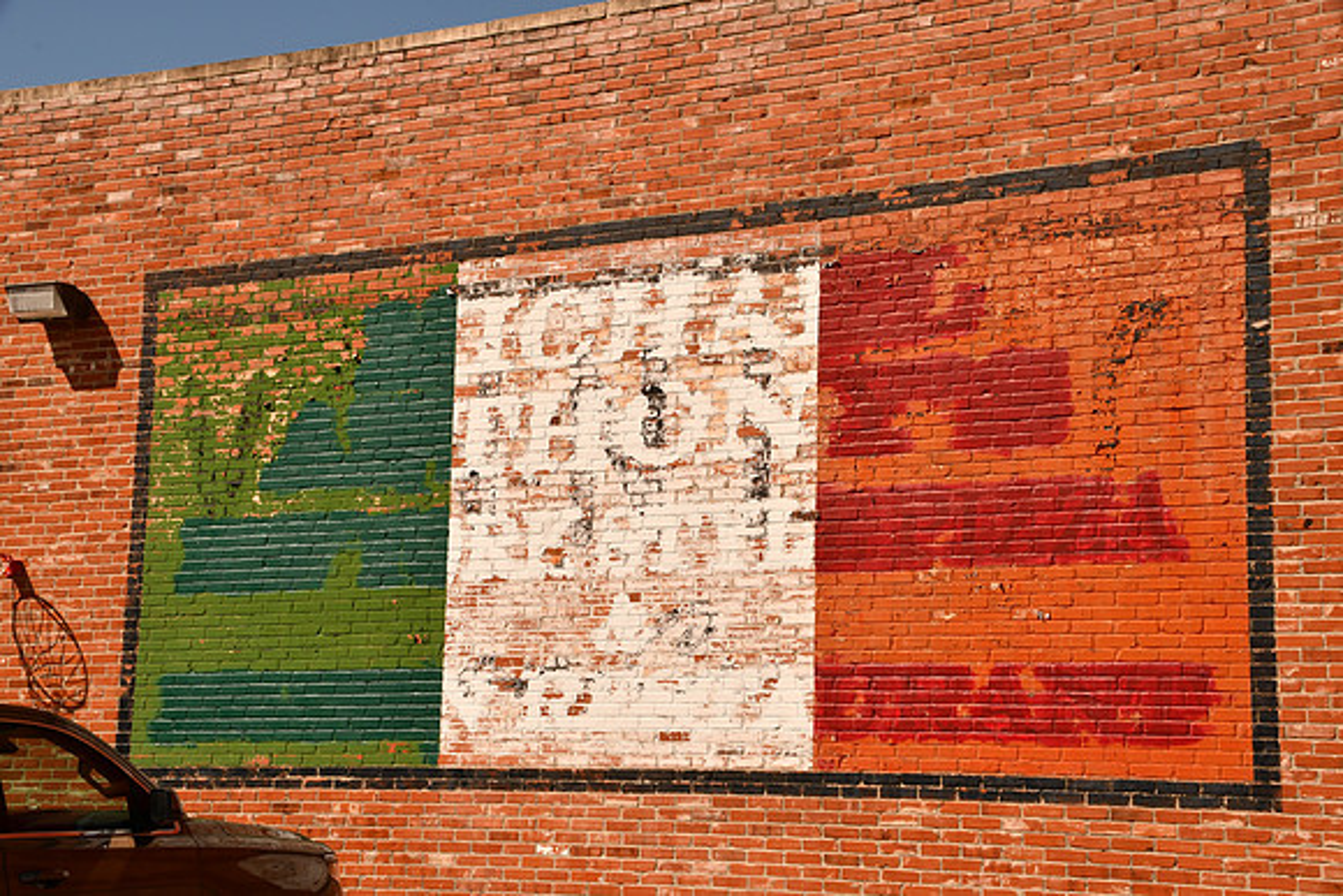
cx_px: 672
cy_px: 448
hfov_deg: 33.4
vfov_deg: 22.6
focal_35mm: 60
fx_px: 2239
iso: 200
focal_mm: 40
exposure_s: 1/200
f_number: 22
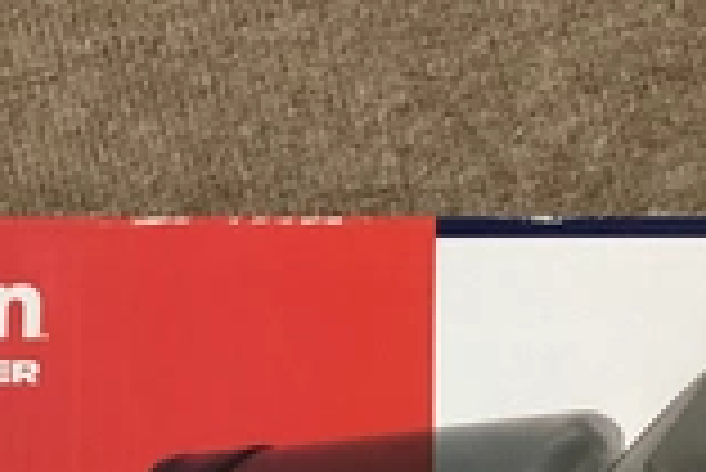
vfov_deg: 16.1
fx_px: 1610
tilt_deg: -83.8
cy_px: 548
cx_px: 103
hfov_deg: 24.2
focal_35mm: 82
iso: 320
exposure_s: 1/40
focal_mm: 3.3
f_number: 2.4
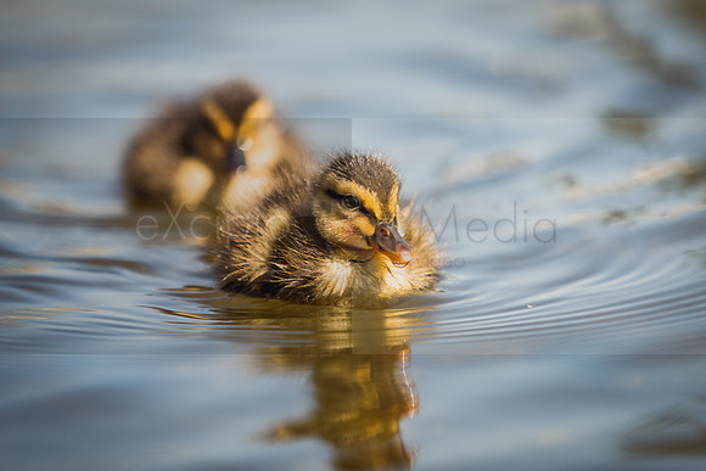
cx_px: 436
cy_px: 165
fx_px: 5157
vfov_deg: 5.2
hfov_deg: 7.8
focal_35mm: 263
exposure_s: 1/400
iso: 100
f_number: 4
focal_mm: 200
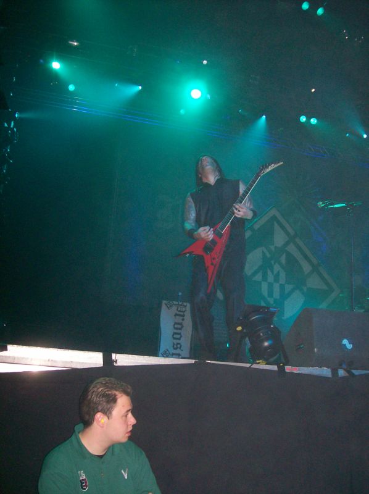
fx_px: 513
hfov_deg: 39.6
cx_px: 184
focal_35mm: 36
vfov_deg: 51.4
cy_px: 247
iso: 140
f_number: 2.7
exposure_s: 1/64
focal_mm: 6
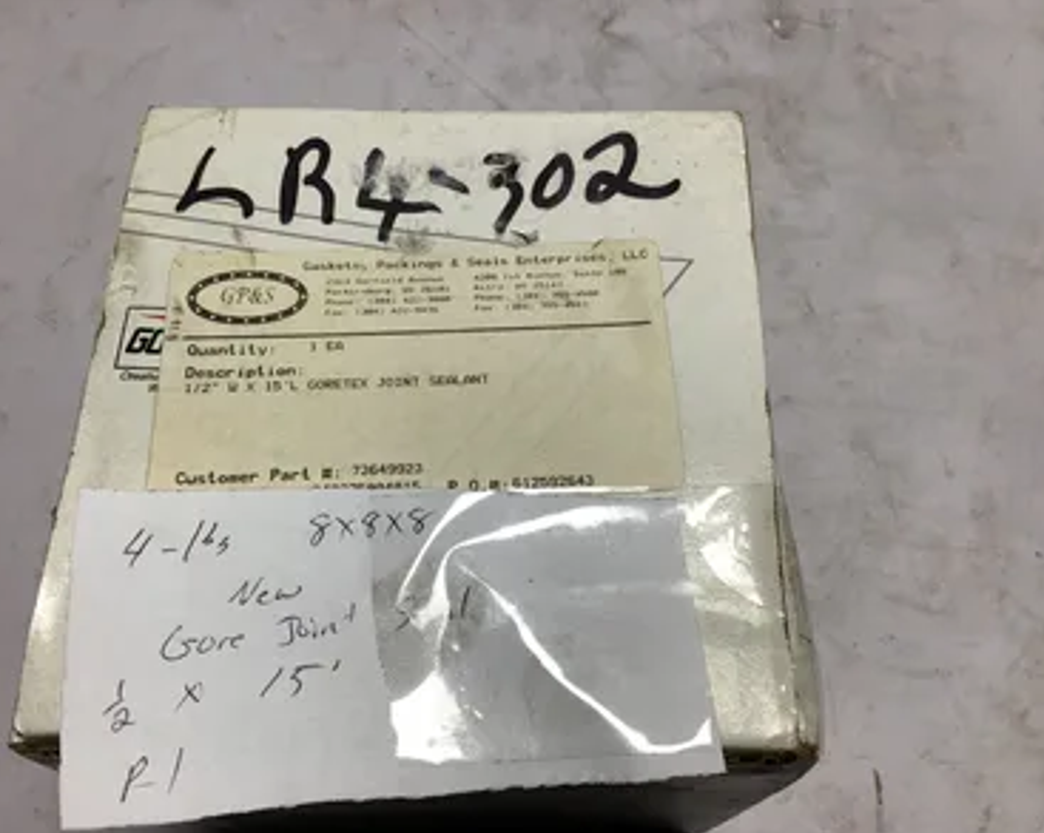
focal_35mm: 33
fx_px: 1019
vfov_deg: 44.5
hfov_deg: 54.2
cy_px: 424
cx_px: 501
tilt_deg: -64.1
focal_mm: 3.3
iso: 25
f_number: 2.4
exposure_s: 1/314
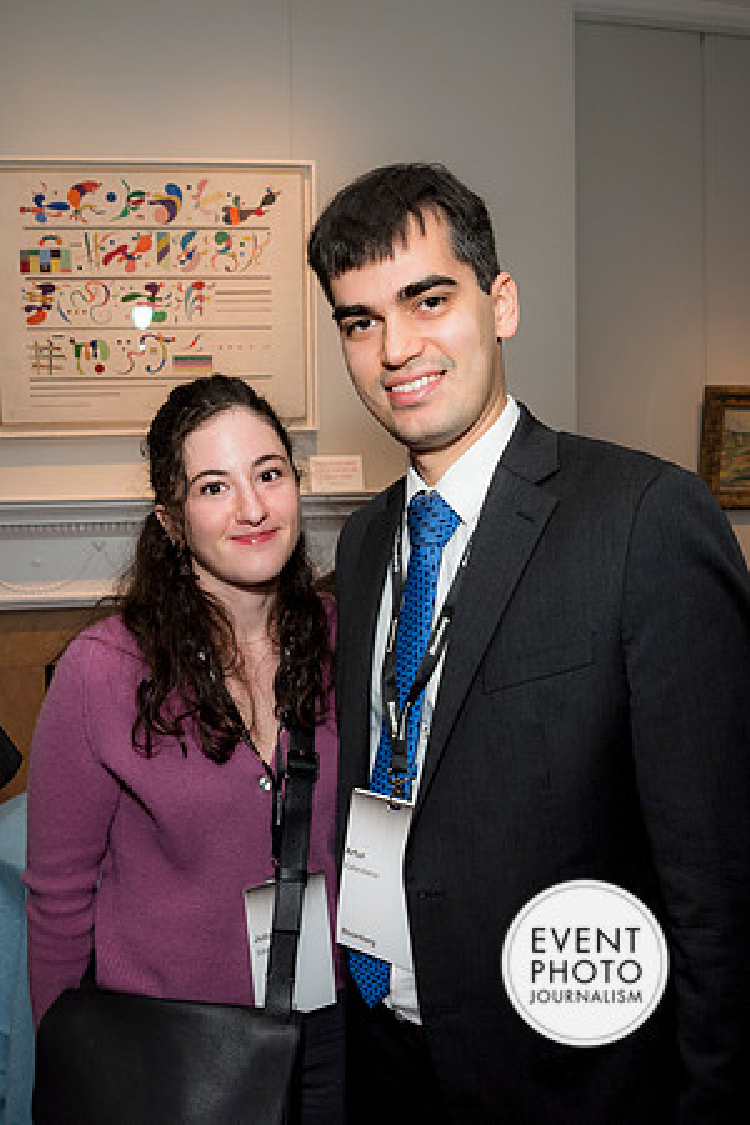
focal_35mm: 36
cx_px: 375
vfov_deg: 53.0
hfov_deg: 36.8
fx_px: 1128
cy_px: 562
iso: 800
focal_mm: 24
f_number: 5
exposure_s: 1/125
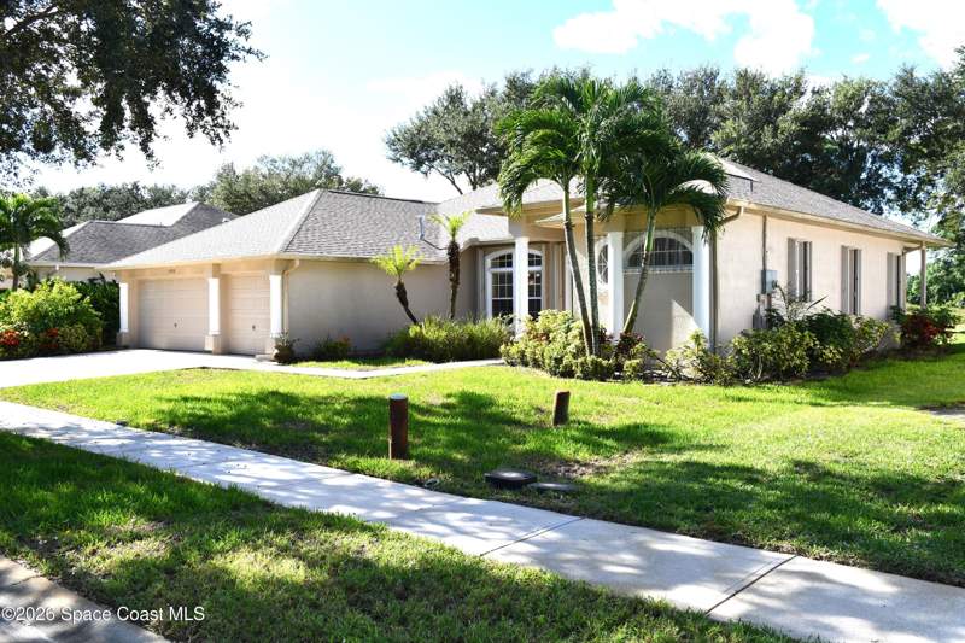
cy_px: 322
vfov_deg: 40.0
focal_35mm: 33
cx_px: 482
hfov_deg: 57.2
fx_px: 884
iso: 125
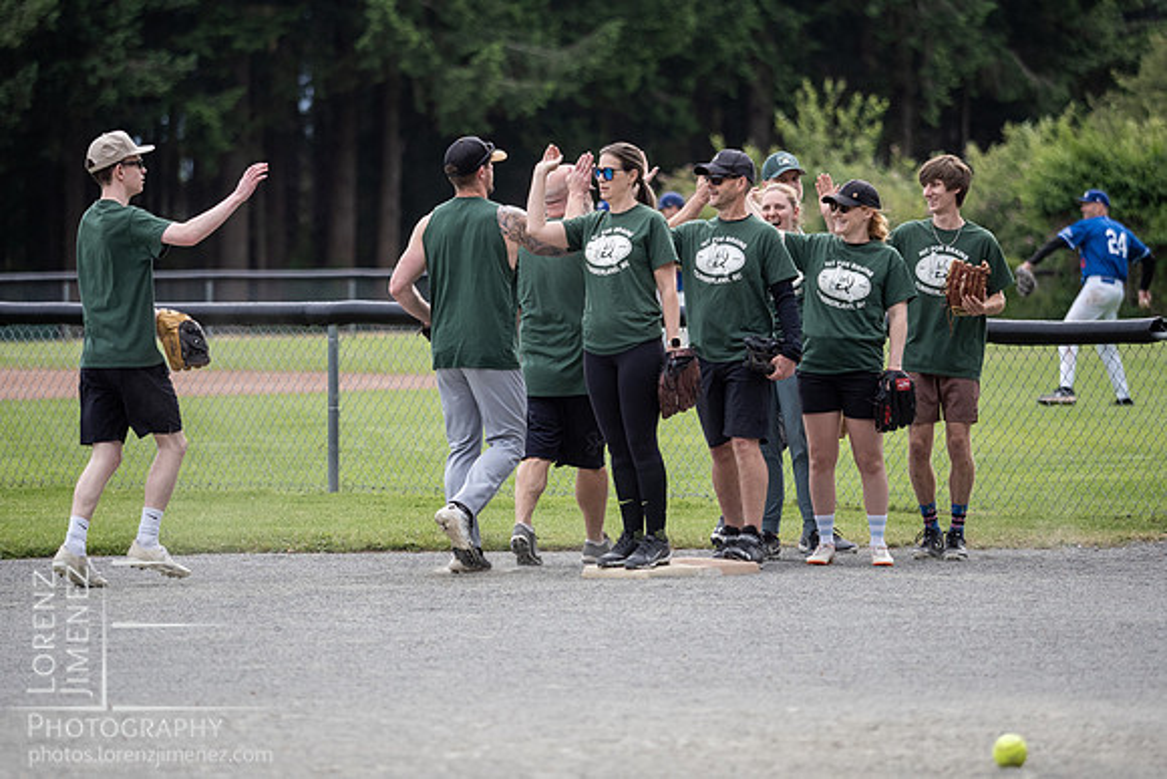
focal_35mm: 312
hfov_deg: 6.6
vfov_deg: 4.4
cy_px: 341
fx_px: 10117
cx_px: 584
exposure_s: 1/1600
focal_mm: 150
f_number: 2.8
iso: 500
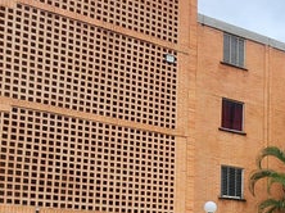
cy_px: 241
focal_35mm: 50
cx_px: 260
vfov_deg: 26.5
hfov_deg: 35.8
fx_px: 411
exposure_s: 1/1728
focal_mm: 2.2
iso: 50
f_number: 2.2
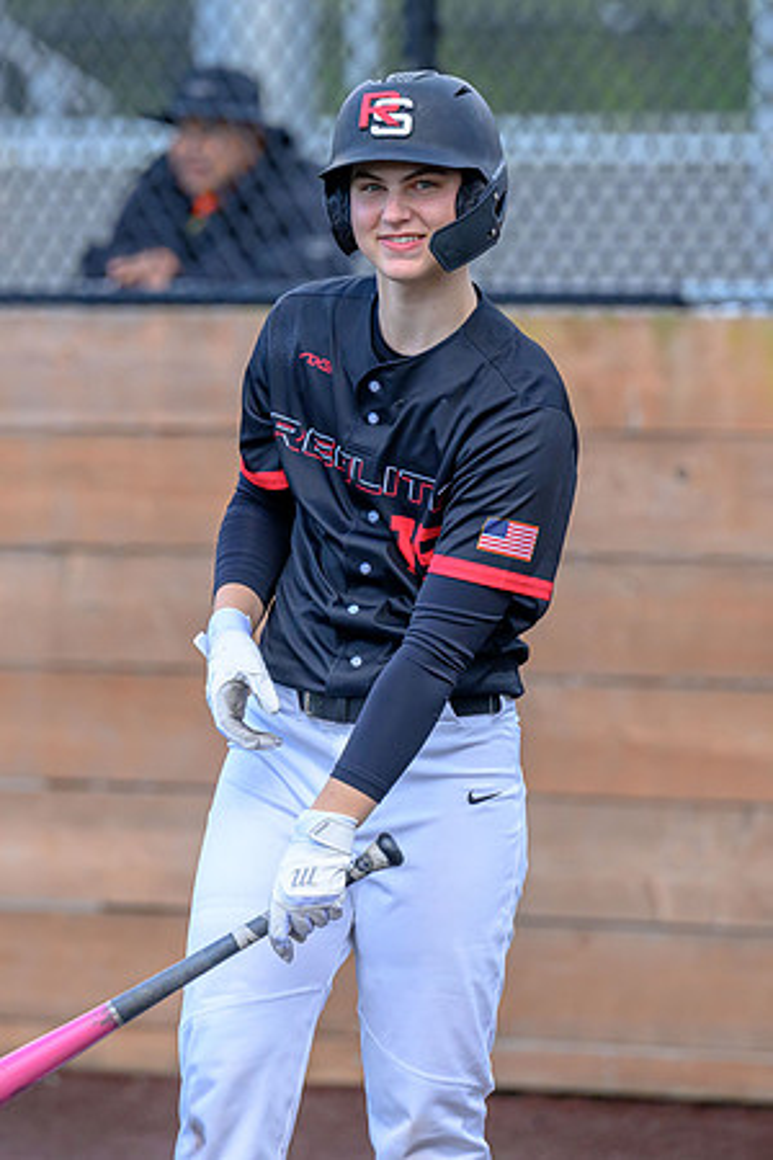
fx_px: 12450
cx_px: 303
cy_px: 487
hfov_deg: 3.6
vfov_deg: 5.3
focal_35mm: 387
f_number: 3.2
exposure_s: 1/2000
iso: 1250
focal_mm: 200
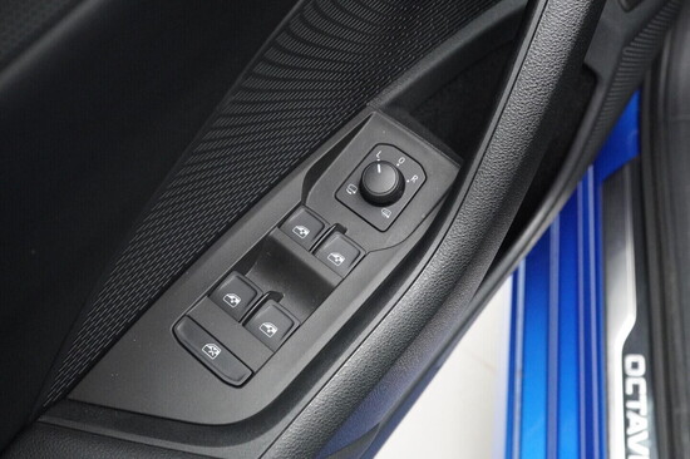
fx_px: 690
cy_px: 230
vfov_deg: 36.8
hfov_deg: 53.2
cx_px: 345
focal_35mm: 36
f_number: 5.6
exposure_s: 1/160
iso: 5000
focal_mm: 24
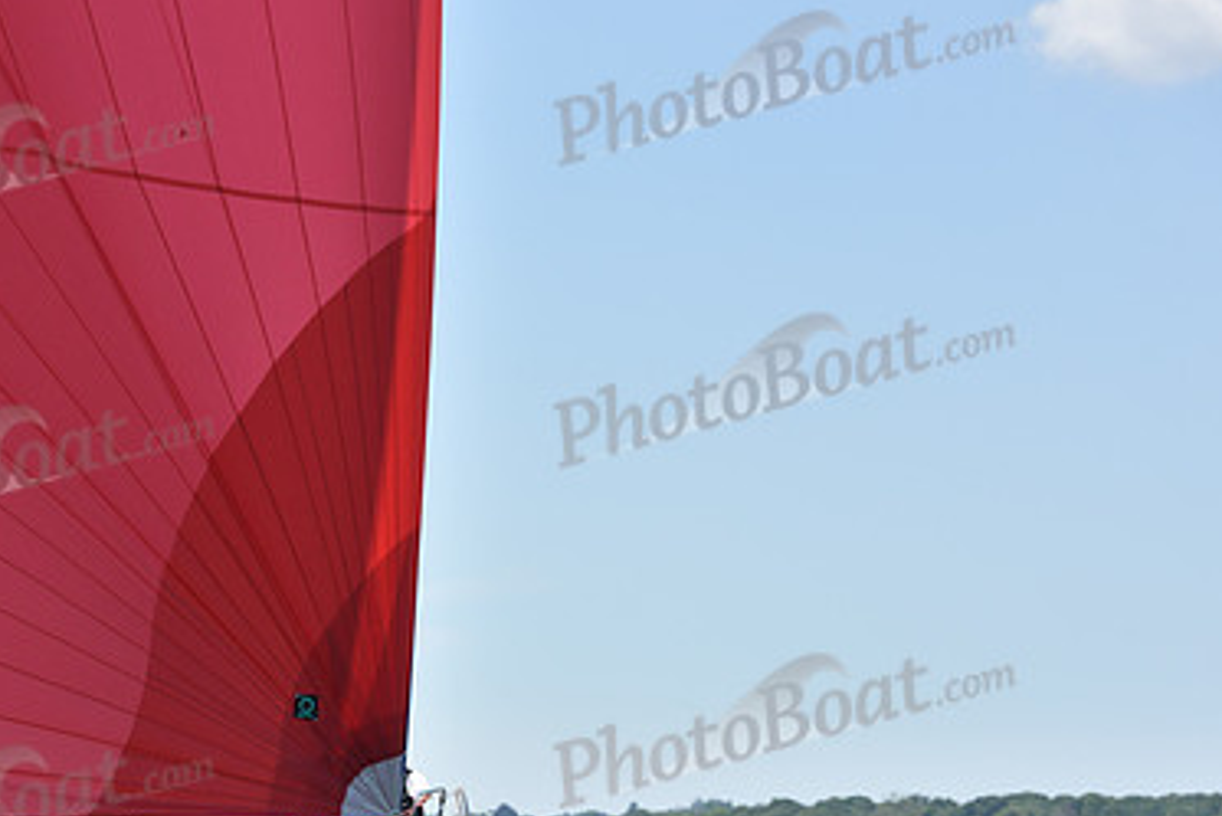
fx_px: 6859
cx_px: 387
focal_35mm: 202
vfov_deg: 6.8
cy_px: 598
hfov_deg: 10.2
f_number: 6.3
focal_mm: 130
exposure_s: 1/1250
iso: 250
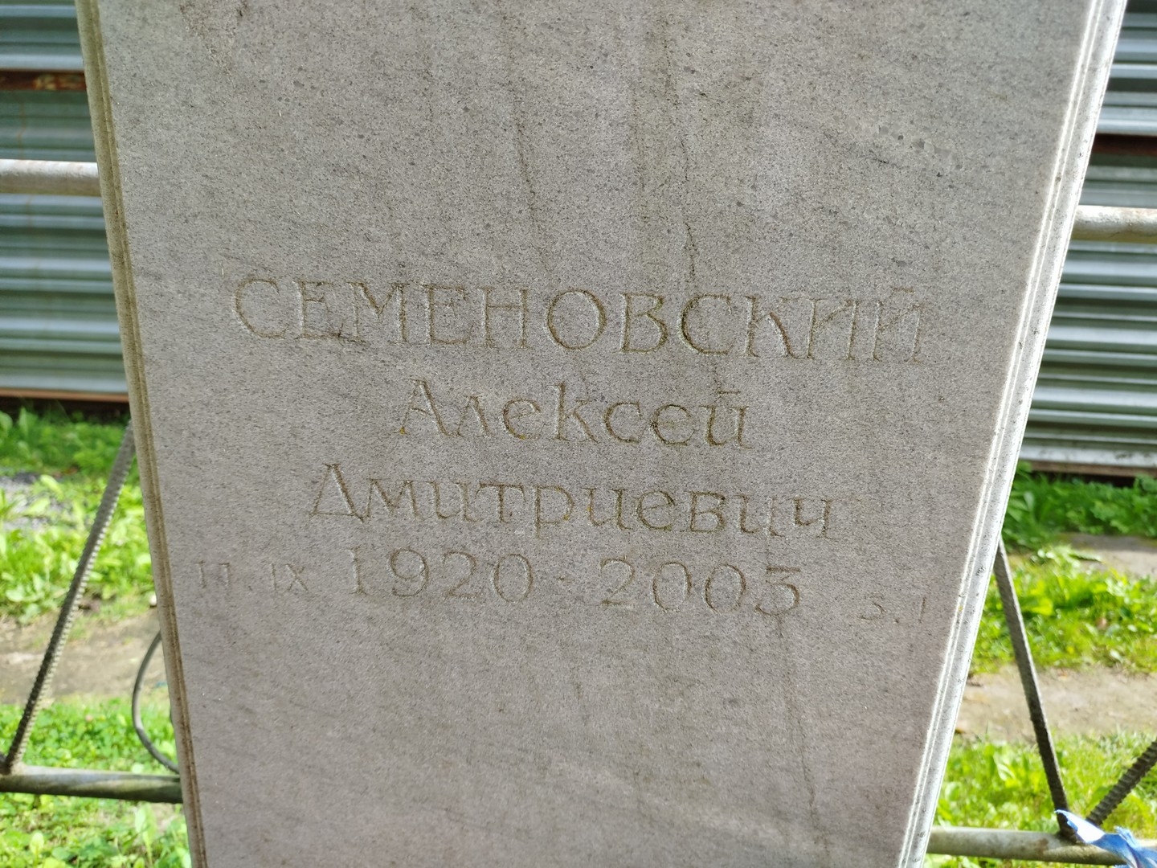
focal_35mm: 24
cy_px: 434
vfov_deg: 56.8
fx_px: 802
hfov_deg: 71.6
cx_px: 578
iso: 50
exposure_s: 1/173
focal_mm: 5.31
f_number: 1.7
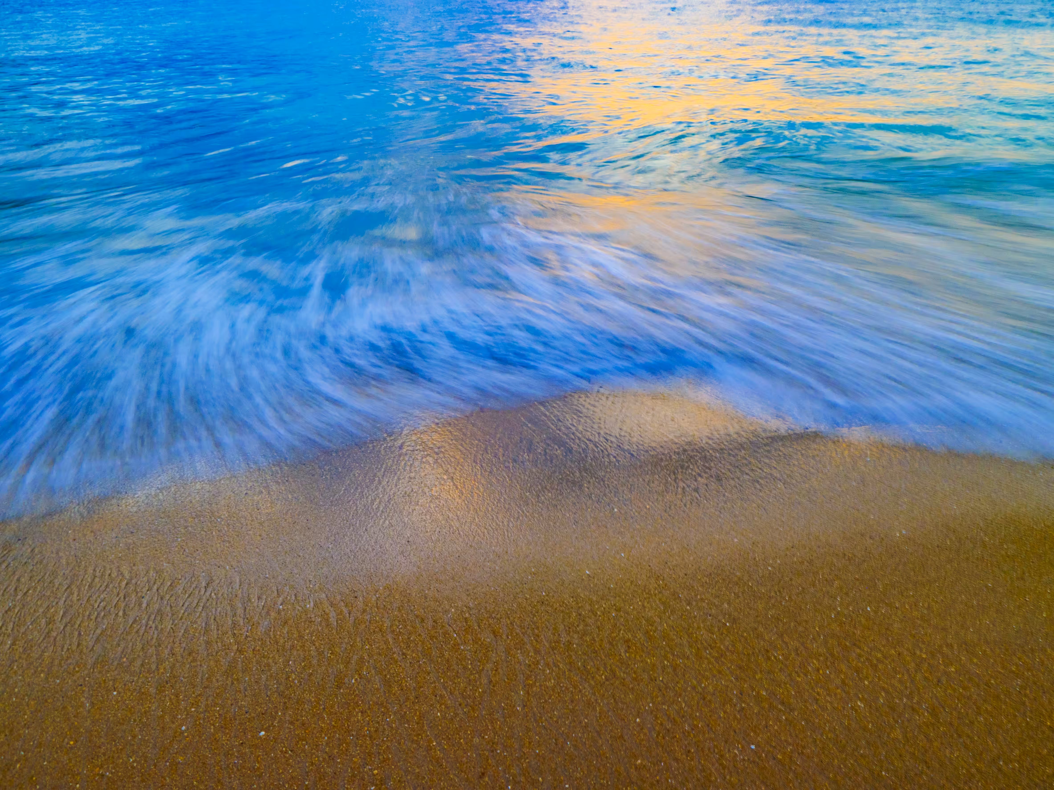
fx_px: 731
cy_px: 395
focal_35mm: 24
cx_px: 527
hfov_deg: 71.6
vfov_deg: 56.8
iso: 100
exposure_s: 1/2.5
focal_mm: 10.9
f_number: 16
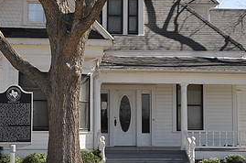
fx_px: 839
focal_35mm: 123
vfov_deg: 11.1
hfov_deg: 16.7
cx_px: 116
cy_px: 51
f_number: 7.1
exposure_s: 1/200
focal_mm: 38
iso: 200
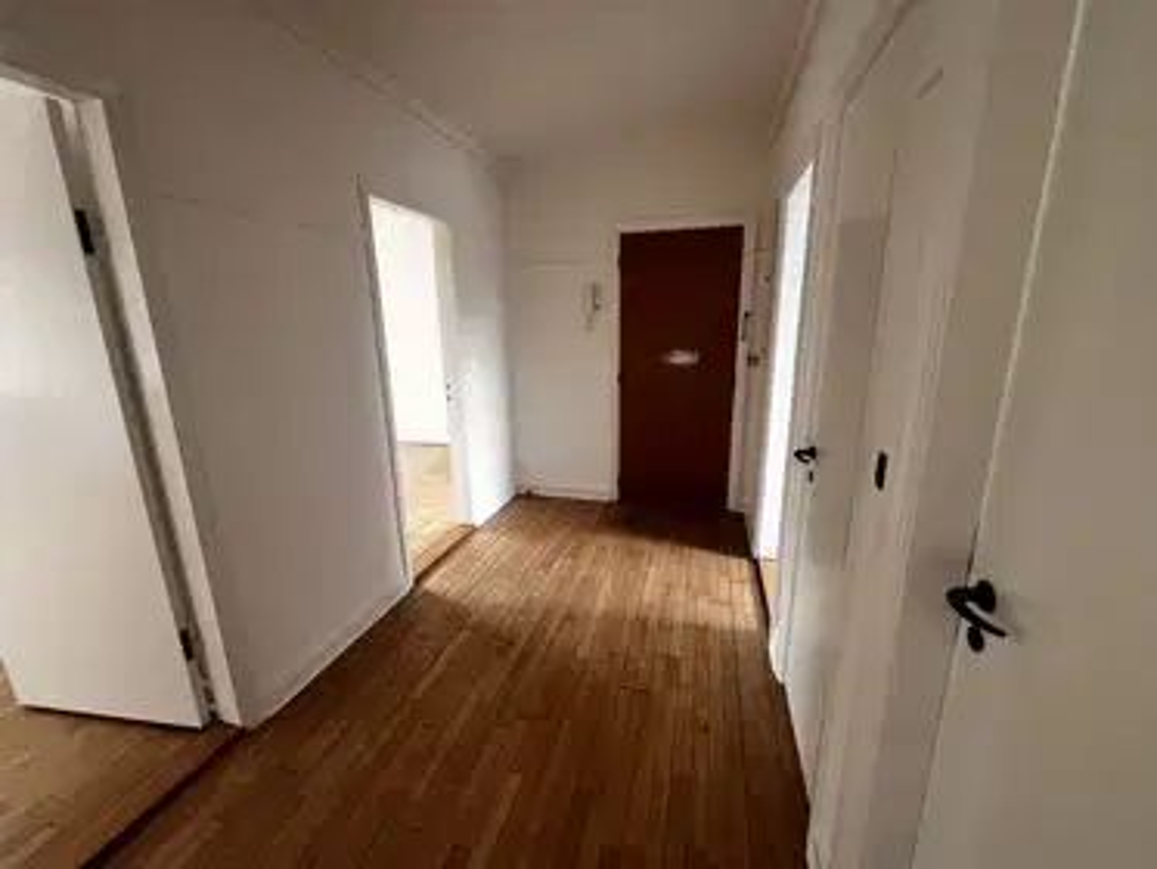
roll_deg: +0.8
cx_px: 578
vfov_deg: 89.9
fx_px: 435
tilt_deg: -13.6
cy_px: 434
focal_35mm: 13
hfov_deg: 106.2
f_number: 1.8
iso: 125
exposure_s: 1/100
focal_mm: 1.57
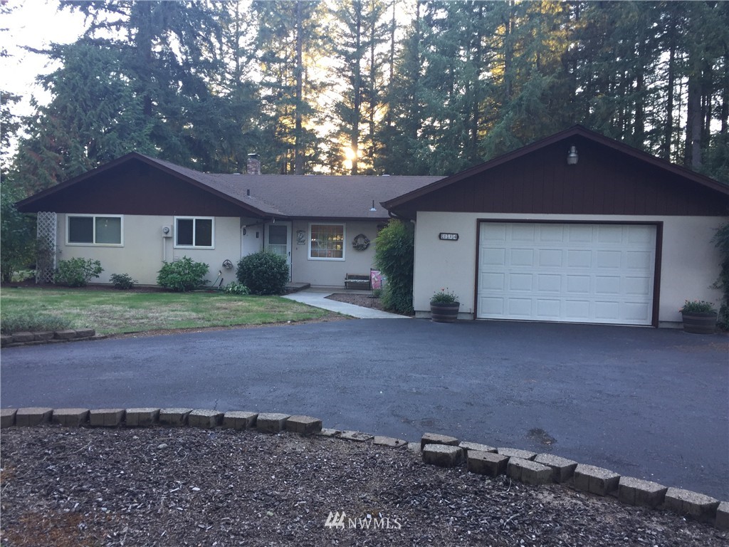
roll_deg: -0.9
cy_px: 274
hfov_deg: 61.7
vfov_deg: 48.2
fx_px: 611
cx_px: 364
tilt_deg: -3.7
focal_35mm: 29
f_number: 2.2
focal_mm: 4.15
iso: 32
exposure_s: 1/40
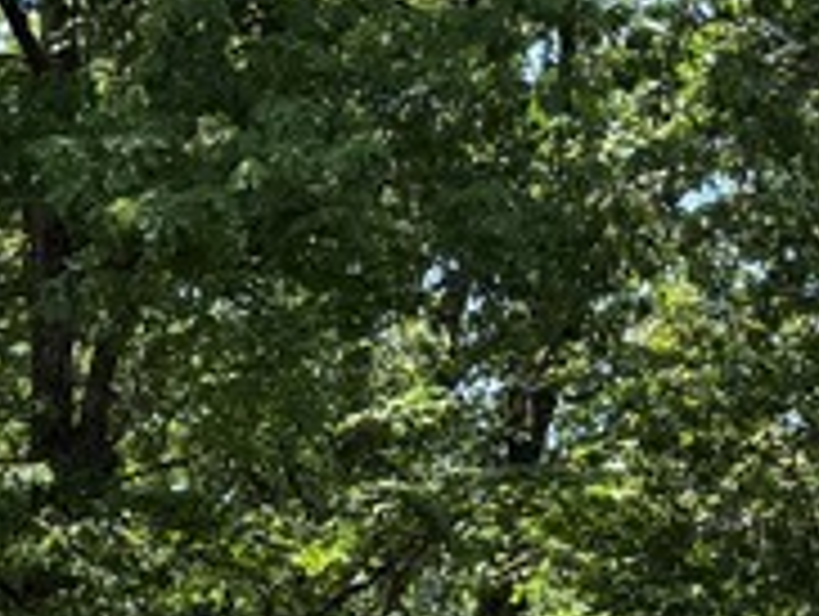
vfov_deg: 9.7
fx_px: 3459
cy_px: 1061
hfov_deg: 13.1
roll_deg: -1.9
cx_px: -171
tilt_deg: +1.1
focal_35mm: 146
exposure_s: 1/1311
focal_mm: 5.96
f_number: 1.6
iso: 50
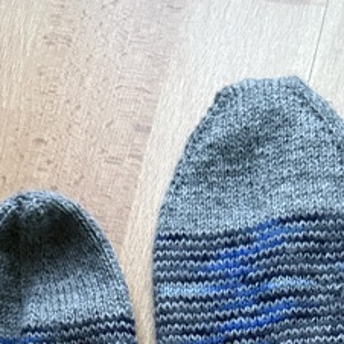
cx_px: 190
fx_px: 843
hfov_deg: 23.0
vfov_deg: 18.5
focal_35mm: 75
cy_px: 603
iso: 1000
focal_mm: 6.76
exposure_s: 1/40
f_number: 1.78
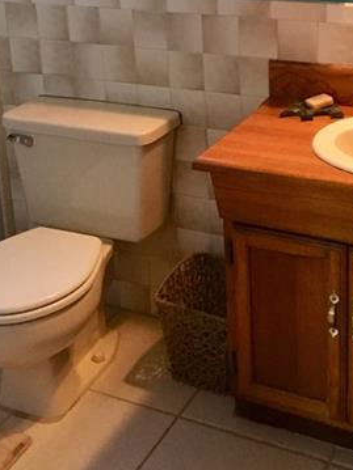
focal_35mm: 62
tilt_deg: -17.3
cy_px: 82
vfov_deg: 30.3
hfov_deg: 23.6
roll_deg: +3.3
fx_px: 844
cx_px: 205
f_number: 2.2
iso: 160
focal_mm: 4.15
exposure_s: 1/30
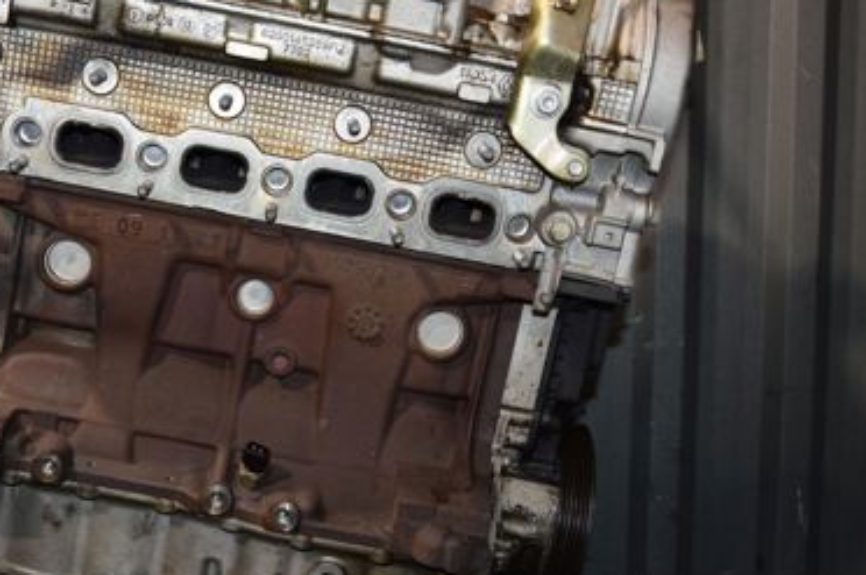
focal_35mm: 62
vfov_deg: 21.8
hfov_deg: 32.2
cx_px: 300
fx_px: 1489
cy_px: 284
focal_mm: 24
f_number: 5
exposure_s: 1/60
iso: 800
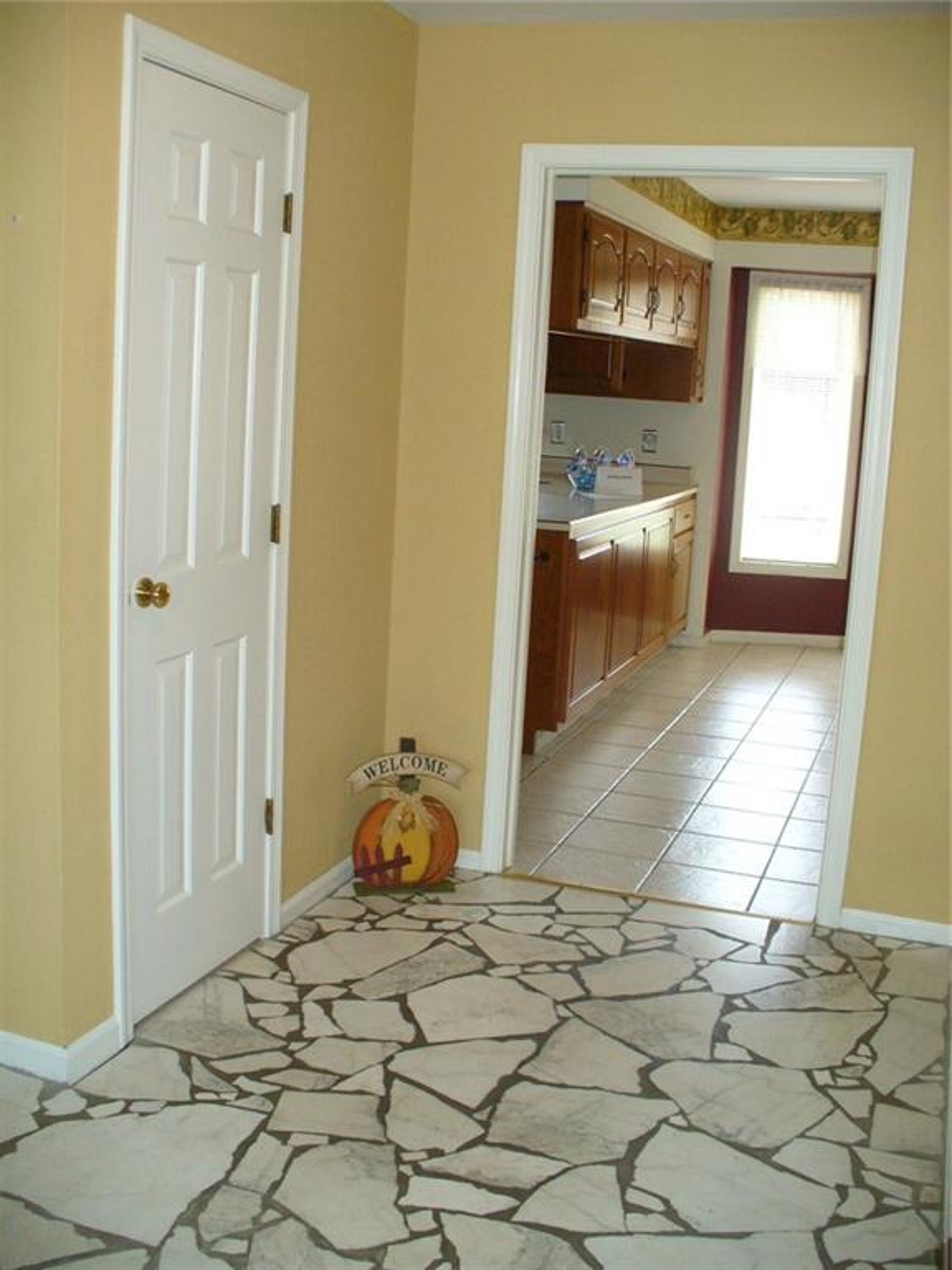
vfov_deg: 50.1
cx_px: 476
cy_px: 635
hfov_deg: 38.7
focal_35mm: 37
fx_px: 1357
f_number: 2.8
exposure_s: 1/60
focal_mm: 6.1
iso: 200
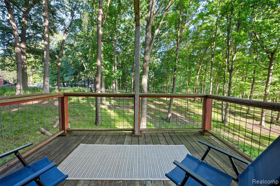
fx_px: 109
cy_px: 93
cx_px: 140
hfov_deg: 104.3
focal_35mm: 14
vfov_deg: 81.1
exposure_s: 1/1.25
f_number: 11
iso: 100
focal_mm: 14
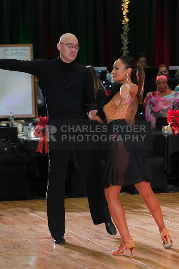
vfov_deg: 12.5
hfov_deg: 8.4
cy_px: 134
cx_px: 90
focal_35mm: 164
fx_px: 1222
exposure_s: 1/200
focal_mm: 164
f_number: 5
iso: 2500
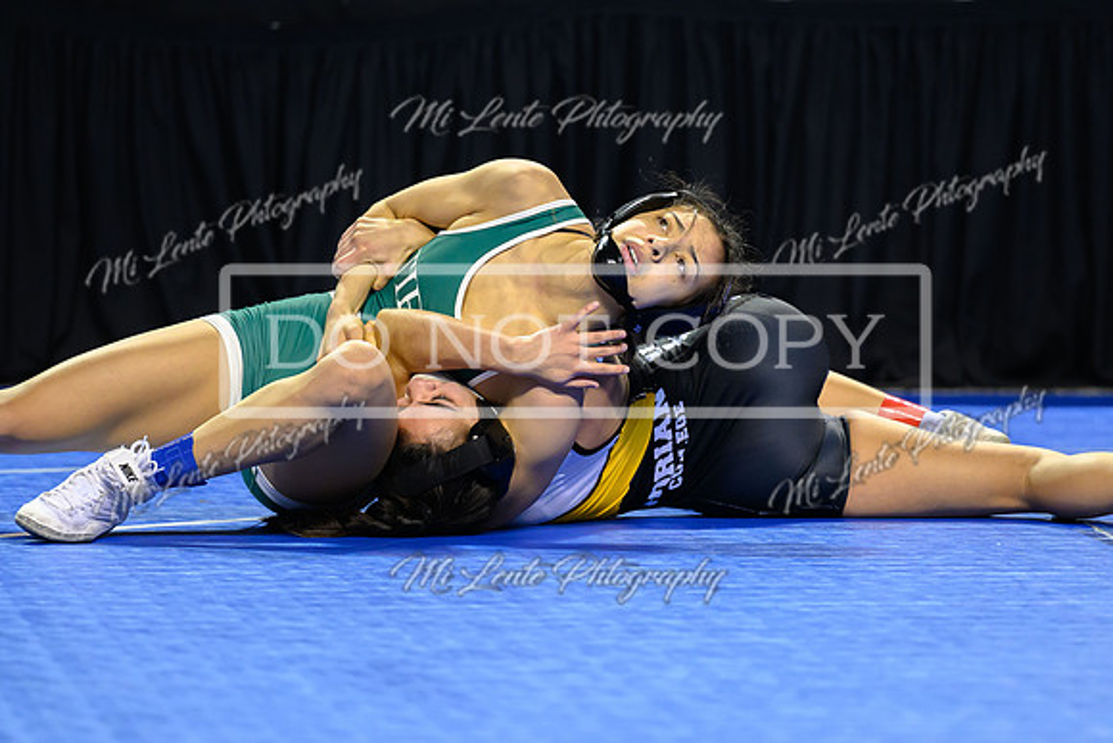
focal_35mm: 327
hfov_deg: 6.3
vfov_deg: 4.2
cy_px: 434
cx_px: 634
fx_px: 10103
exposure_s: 1/800
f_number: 2.8
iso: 3200
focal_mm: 200
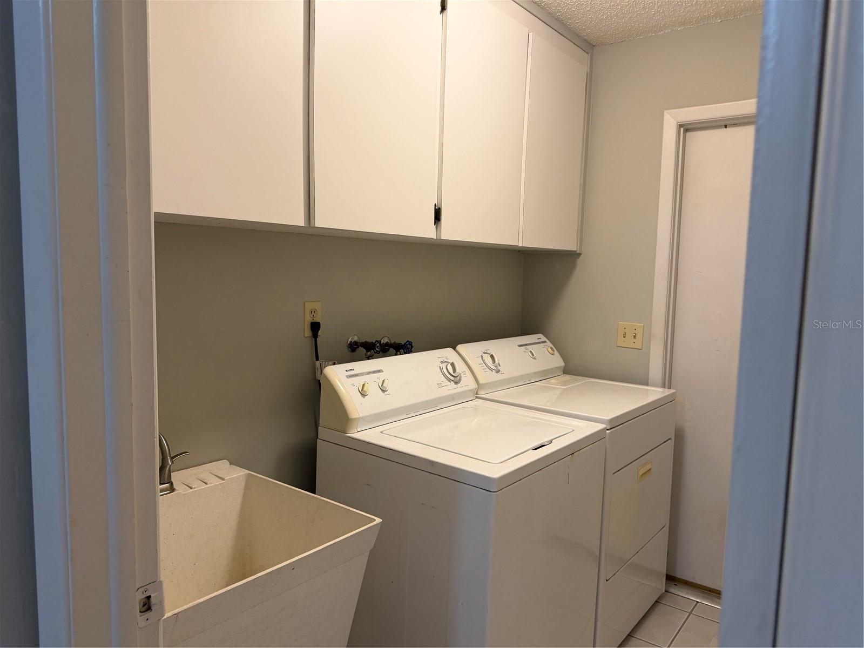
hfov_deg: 71.6
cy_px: 324
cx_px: 432
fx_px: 599
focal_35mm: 24
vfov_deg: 56.8
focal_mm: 6.76
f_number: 1.78
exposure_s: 1/60
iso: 160
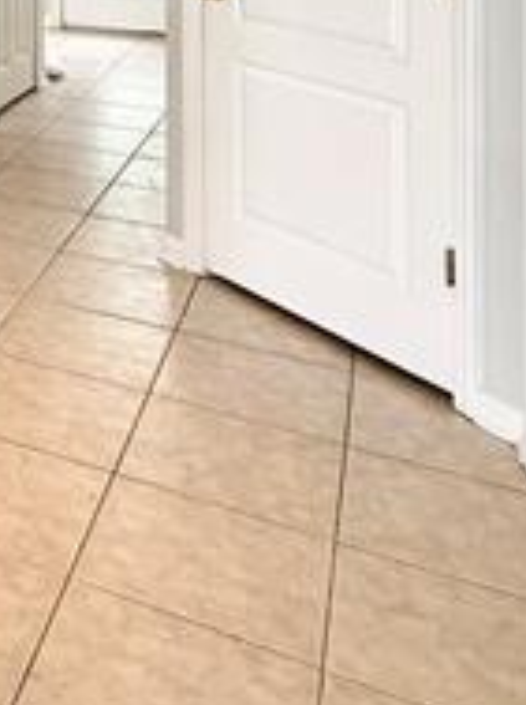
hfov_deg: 19.4
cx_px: -410
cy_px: -168
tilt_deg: -1.4
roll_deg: +0.2
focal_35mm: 57
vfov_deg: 28.7
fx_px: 1159
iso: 200
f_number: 2.2
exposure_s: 1/120
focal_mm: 2.22
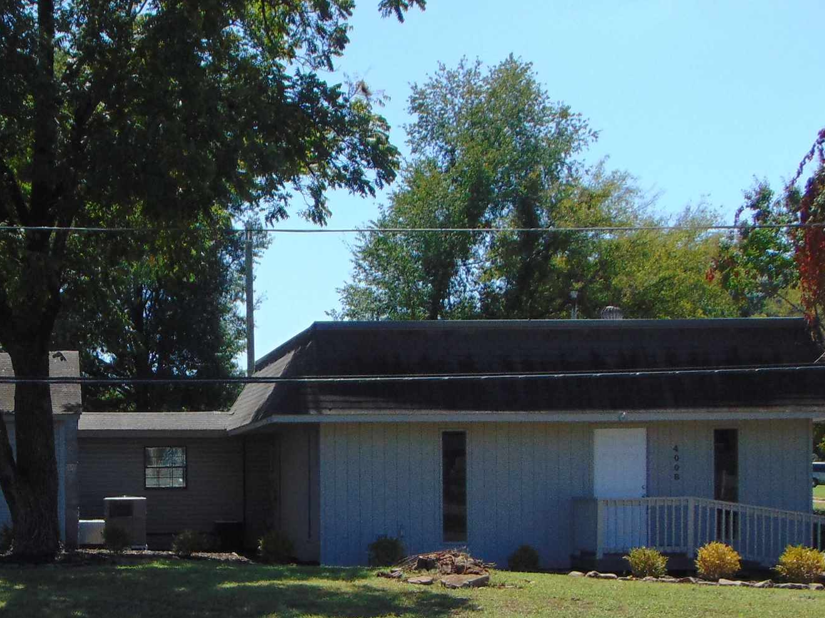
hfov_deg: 24.6
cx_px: 77
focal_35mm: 77
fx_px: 1835
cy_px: 520
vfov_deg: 18.9
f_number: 3.2
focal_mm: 5.8
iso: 80
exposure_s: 1/1000
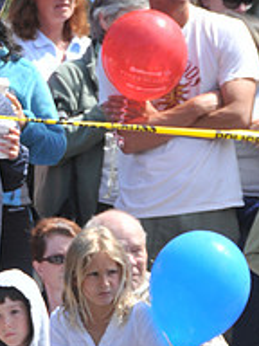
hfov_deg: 2.3
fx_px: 6504
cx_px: -62
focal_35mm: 652
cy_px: 70
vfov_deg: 3.0
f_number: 11
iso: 400
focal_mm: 150
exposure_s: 1/500
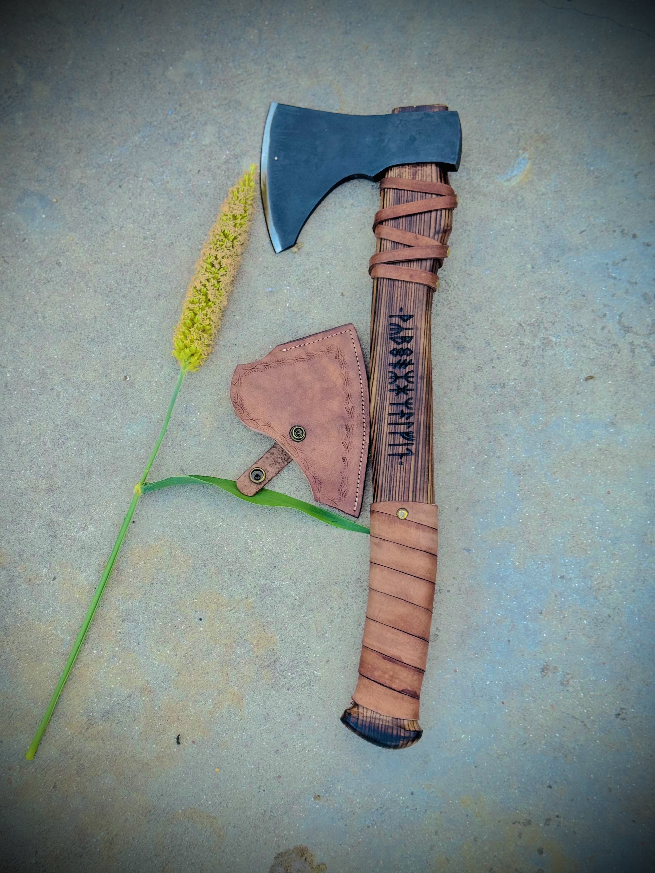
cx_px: 328
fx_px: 1211
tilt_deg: -80.0
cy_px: 436
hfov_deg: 30.3
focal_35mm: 48
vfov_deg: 39.7
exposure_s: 1/121
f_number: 1.78
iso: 64
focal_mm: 6.76
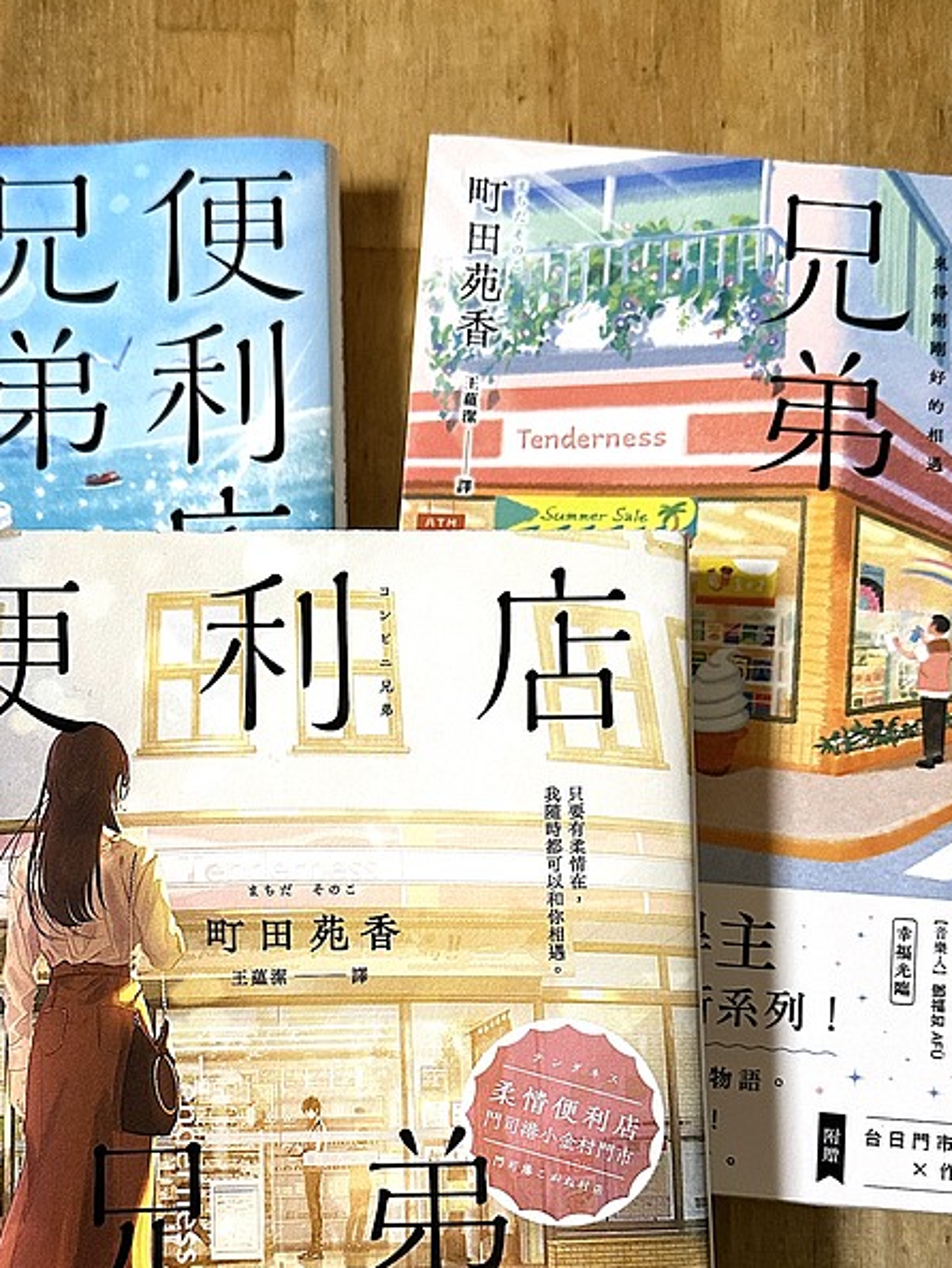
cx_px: 346
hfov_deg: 34.2
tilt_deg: -82.9
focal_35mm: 42
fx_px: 1539
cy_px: 879
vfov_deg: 43.9
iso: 400
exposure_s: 1/59
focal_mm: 6.86
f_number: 1.78
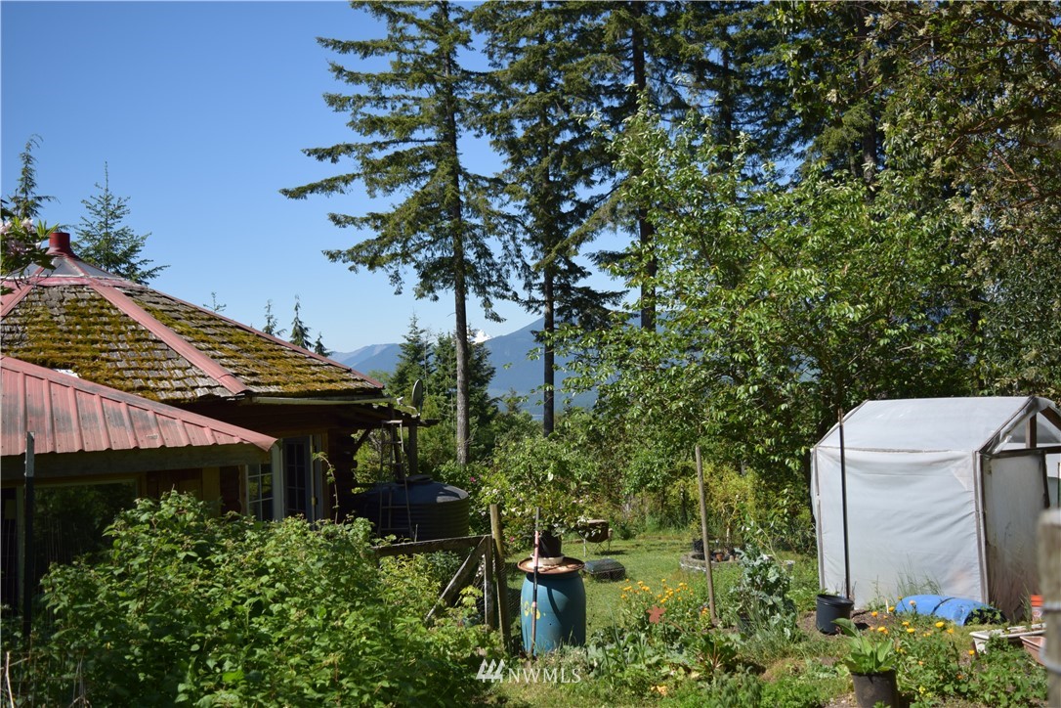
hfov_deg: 57.2
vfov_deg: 40.0
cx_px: 530
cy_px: 354
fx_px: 973
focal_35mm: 33
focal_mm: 22
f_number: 3.8
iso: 200
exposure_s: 1/2000
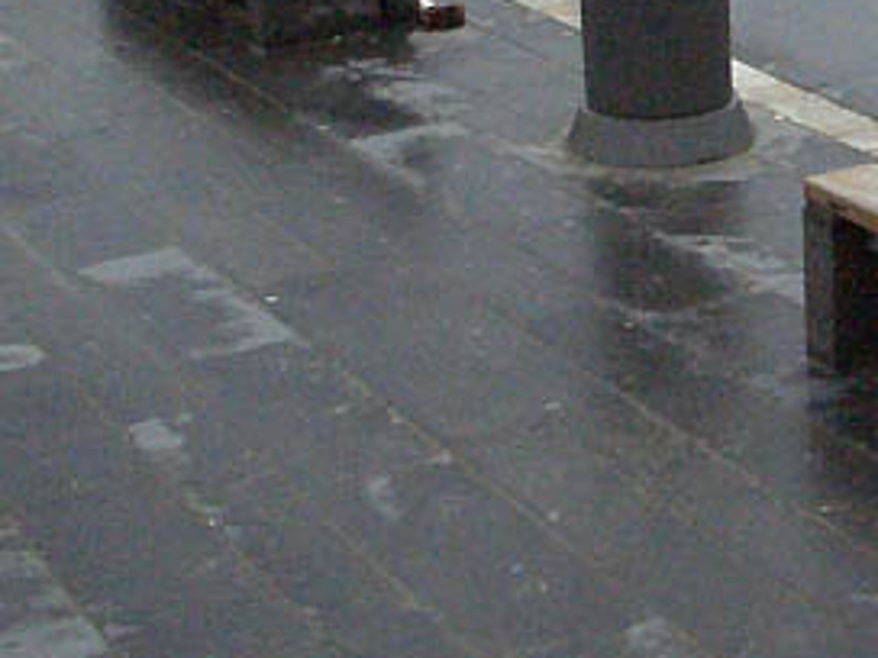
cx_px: 852
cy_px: -3
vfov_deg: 14.1
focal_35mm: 103
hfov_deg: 18.6
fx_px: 2612
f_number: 4.3
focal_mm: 5.8
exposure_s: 1/1600
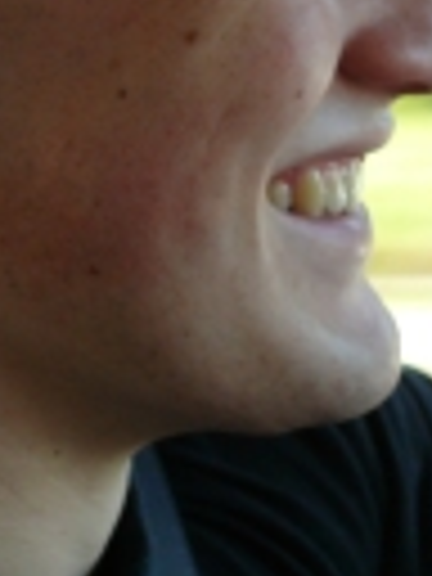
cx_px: 76
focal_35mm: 120
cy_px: -126
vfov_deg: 15.8
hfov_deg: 12.3
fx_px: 1997
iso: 100
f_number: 2.8
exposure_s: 1/80
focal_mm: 7.4
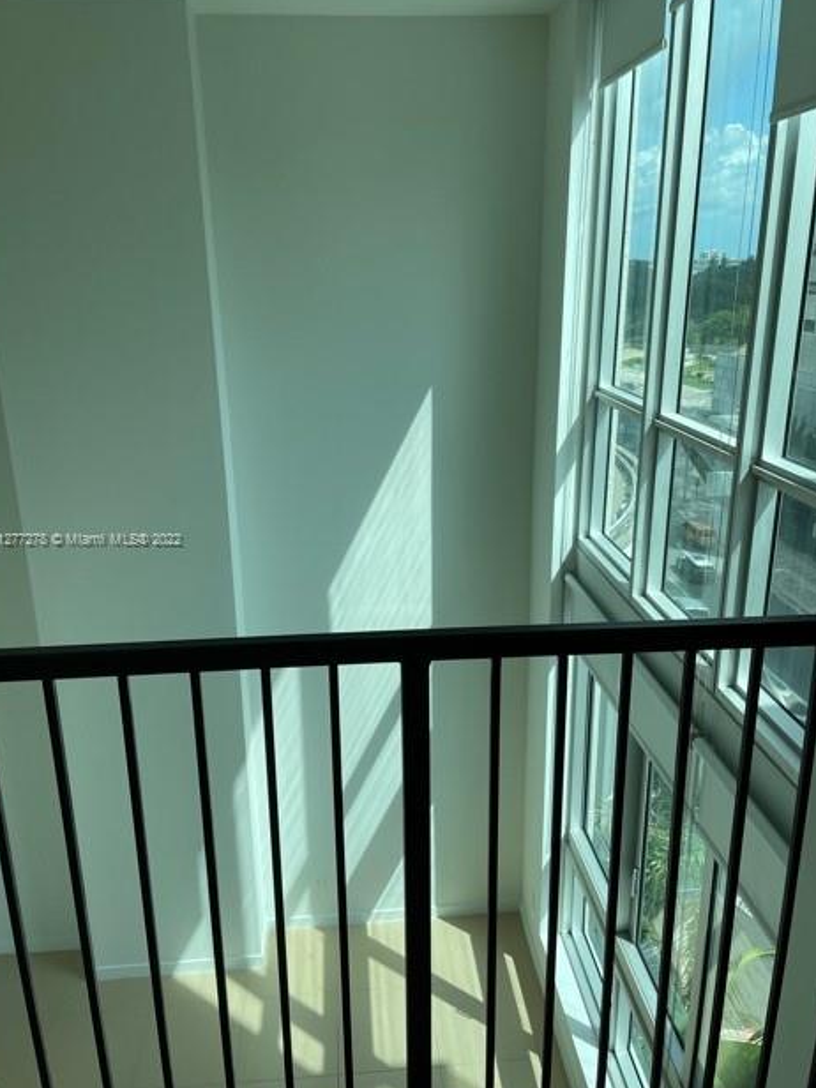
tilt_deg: -17.9
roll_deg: +0.9
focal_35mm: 27
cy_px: 540
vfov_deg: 65.3
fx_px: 849
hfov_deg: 51.4
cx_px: 403
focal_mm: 4.2
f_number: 1.6
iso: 32
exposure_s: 1/1825
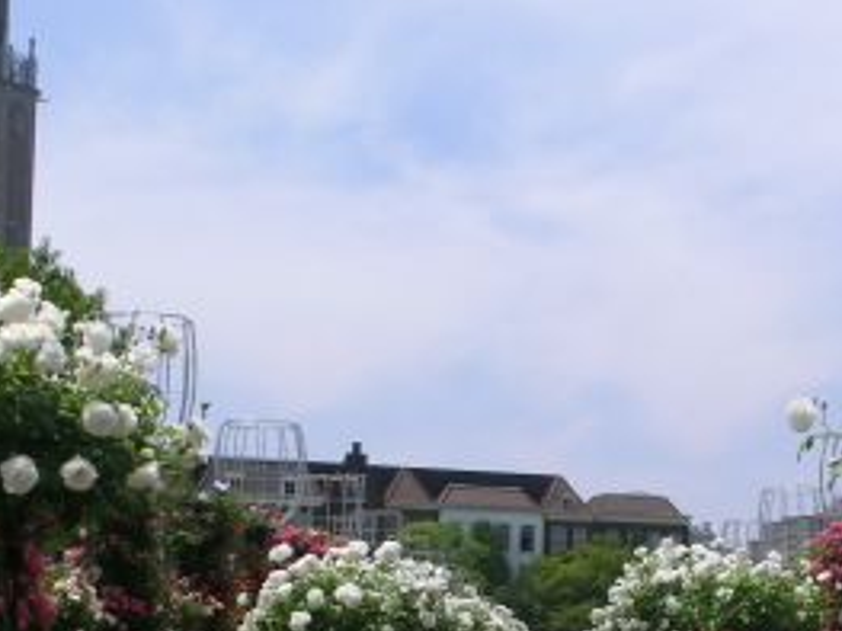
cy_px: 605
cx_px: 490
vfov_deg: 16.1
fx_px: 2188
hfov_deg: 21.8
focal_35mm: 90
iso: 80
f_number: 9.9
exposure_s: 1/200
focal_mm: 6.61
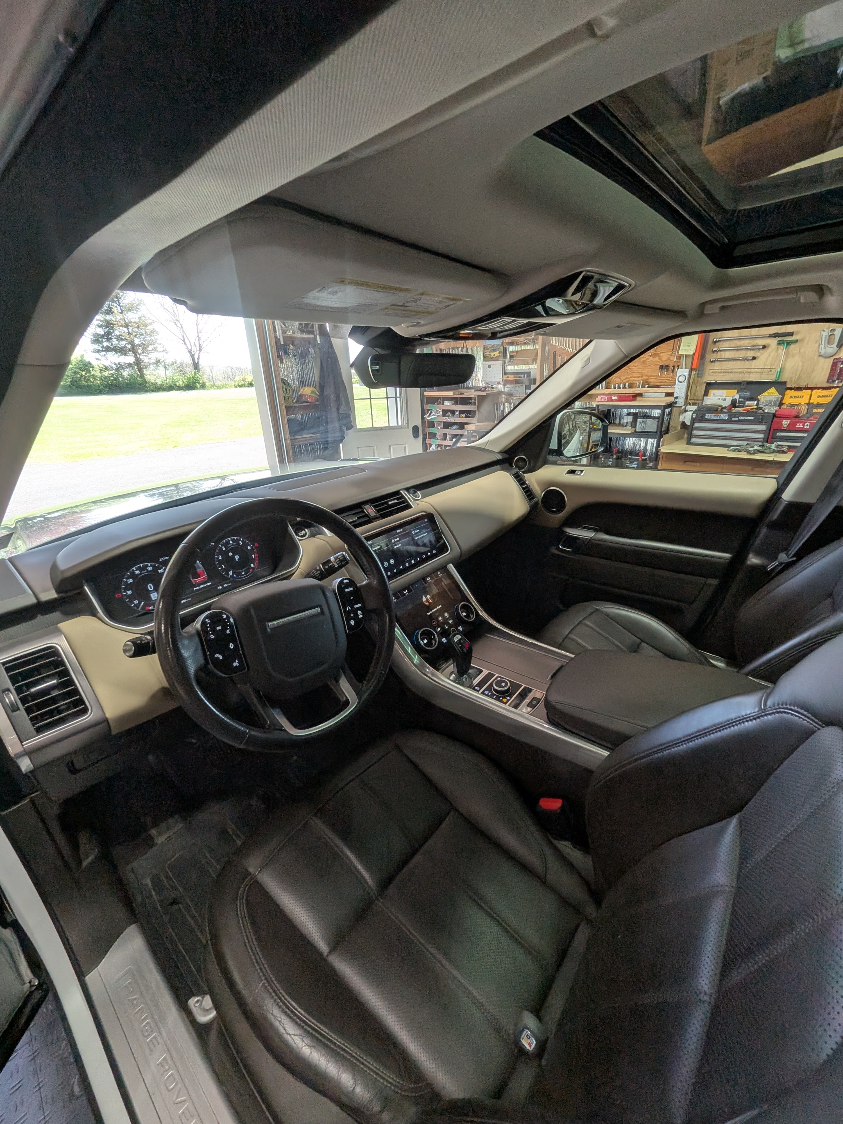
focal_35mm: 13
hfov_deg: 89.9
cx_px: 422
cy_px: 562
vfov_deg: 106.2
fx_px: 422
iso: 77
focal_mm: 1.54
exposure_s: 1/120
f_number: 2.2
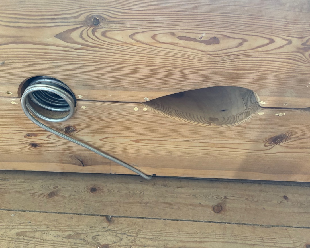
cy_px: 123
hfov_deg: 62.1
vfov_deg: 51.5
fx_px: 257
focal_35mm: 28
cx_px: 141
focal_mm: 5.96
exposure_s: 1/54
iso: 500
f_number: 1.6
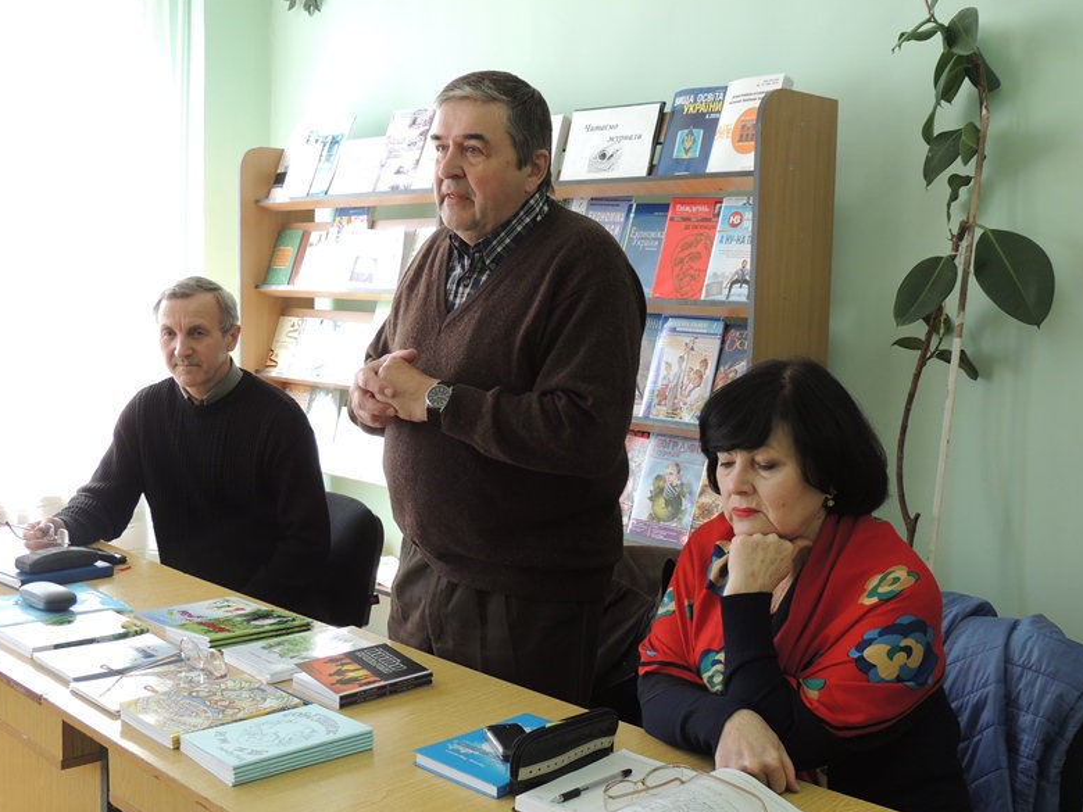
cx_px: 535
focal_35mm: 41
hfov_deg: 45.8
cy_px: 407
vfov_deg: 35.1
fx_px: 1283
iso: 125
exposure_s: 1/50
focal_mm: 7.1
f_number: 3.3
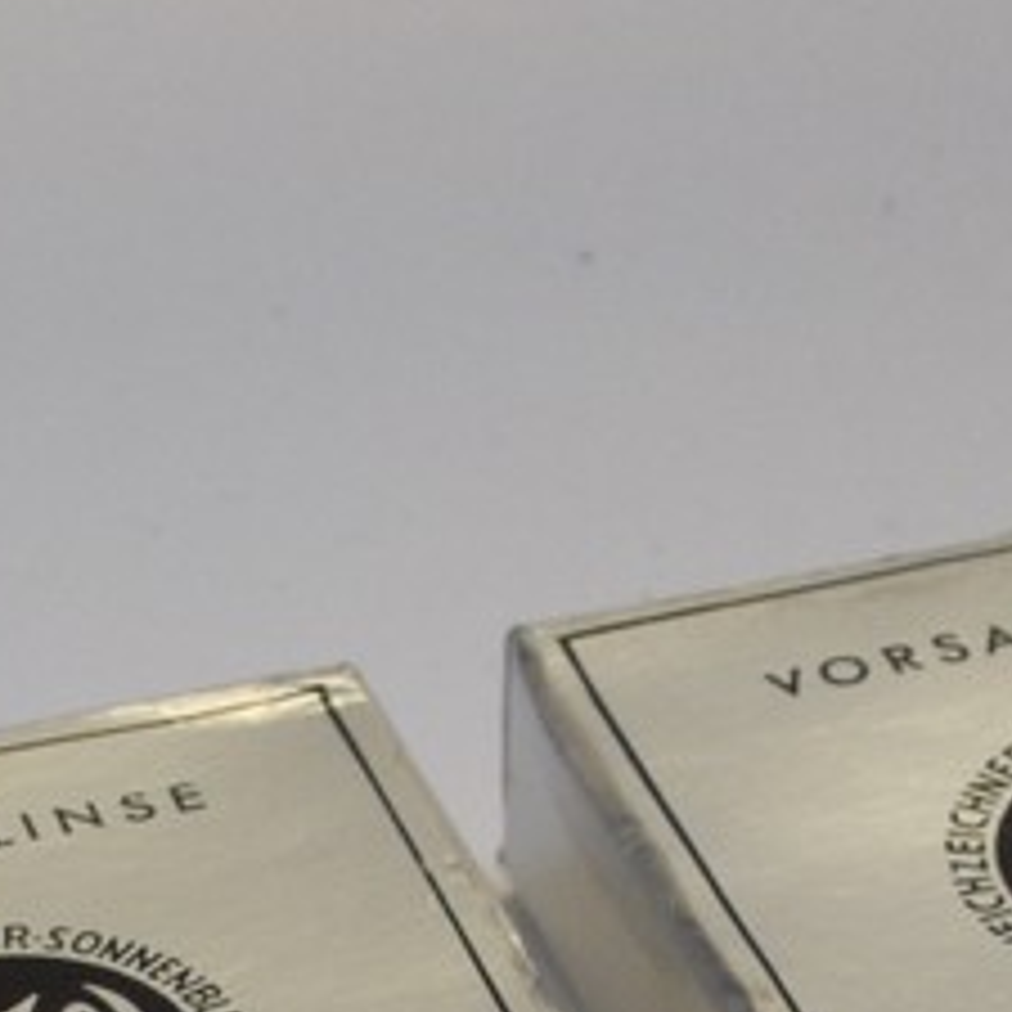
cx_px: 477
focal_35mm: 283
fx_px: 9360
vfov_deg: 6.1
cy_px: 1916
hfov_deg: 6.2
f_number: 8
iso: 400
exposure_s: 1/40
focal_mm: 30
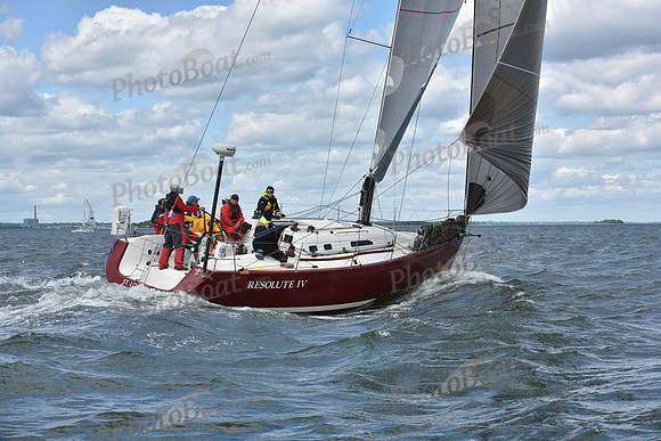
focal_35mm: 70
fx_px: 1286
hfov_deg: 28.8
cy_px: 220
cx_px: 330
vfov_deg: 19.5
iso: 320
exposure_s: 1/1250
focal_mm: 70
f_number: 8
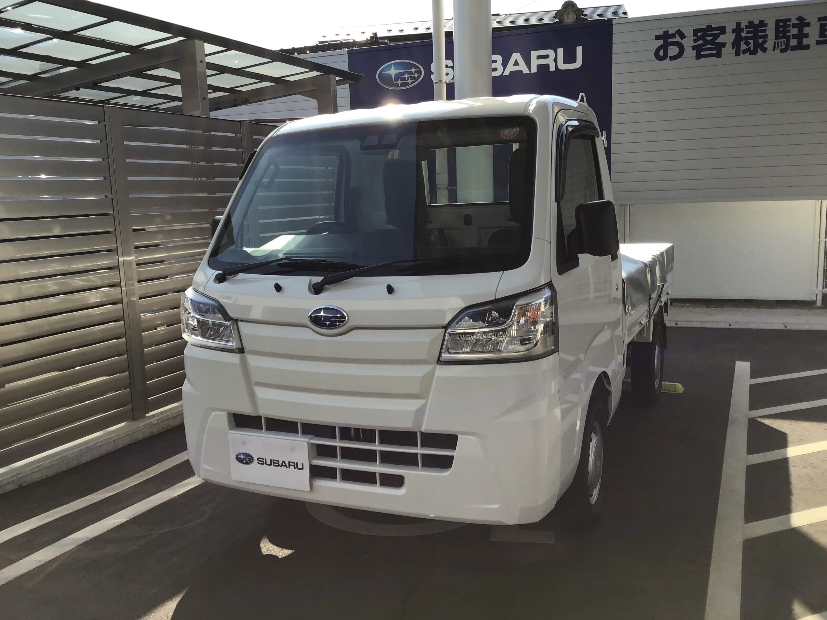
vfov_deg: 45.4
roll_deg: +1.2
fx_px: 741
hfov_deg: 58.4
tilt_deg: -10.1
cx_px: 414
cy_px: 310
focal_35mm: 31
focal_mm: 3.3
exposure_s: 1/747
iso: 25
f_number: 2.4
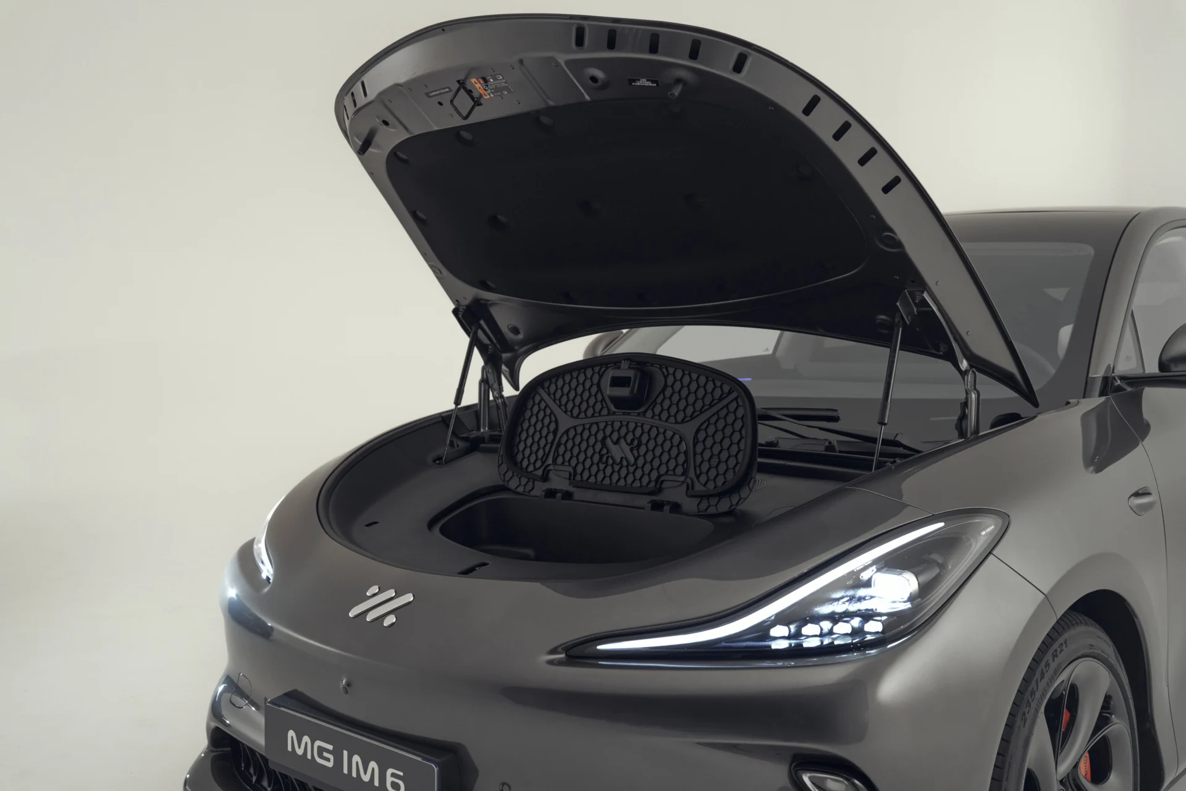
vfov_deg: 36.9
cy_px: 396
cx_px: 593
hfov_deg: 53.1
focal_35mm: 36
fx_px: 1186
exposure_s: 1/50
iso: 800
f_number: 5.6
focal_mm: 36
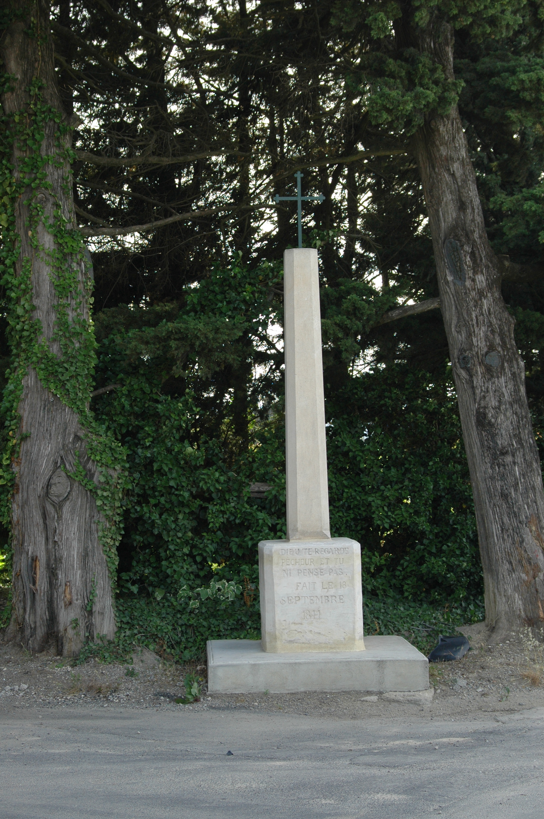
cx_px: 272
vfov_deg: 30.5
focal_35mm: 66
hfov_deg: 20.6
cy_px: 410
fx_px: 1499
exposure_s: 1/160
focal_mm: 44
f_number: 6.3
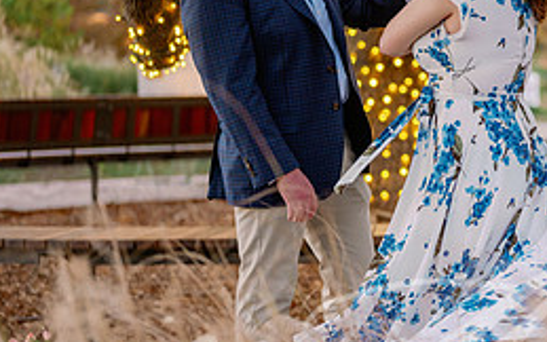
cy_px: 124
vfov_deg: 11.5
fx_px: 1700
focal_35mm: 114
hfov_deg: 17.9
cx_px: 513
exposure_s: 1/400
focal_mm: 50
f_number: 1.8
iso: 640
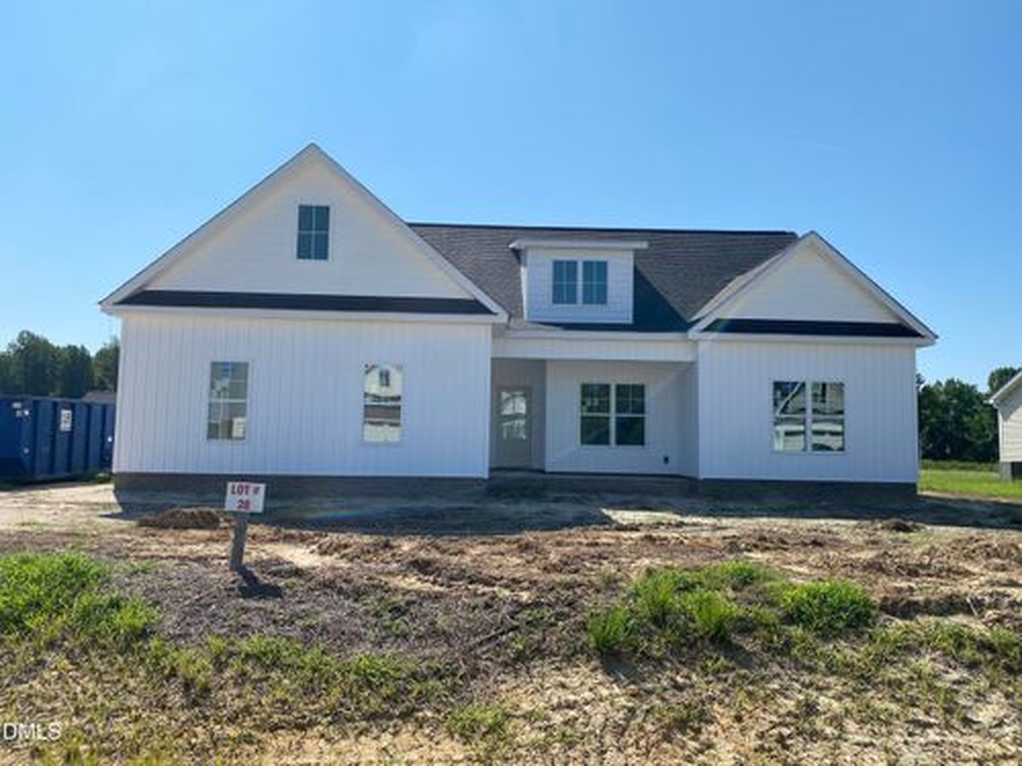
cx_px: 511
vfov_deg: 53.1
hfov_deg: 67.3
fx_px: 768
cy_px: 383
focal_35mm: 26
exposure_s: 1/4274
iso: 32
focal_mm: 4.25
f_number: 1.8
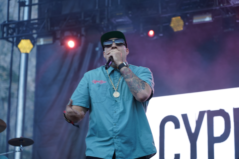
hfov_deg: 19.5
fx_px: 697
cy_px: 80
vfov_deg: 13.0
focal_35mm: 105
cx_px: 120
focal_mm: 105
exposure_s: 1/160
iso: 320
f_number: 4
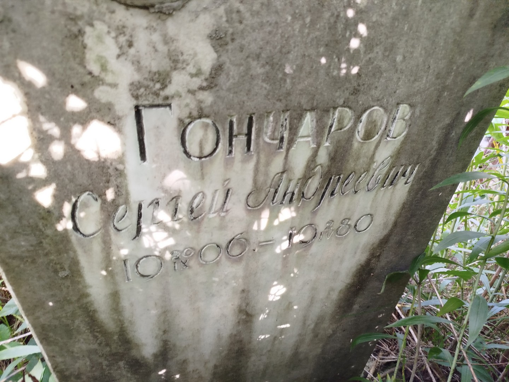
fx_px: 353
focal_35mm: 24
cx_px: 254
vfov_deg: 56.8
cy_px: 191
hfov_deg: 71.6
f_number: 1.7
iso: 100
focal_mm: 5.31
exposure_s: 1/33
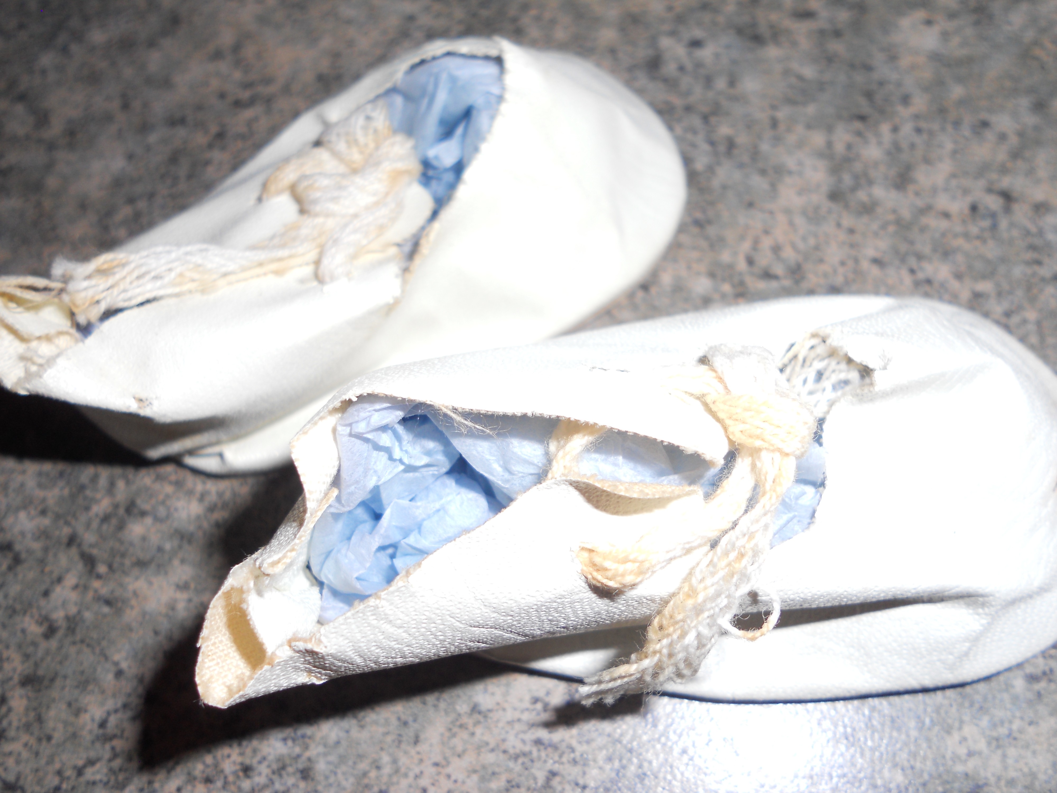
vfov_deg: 44.2
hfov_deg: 56.8
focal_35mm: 32
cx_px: 528
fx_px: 977
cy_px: 396
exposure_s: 1/25
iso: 80
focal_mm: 5.8
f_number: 8.8
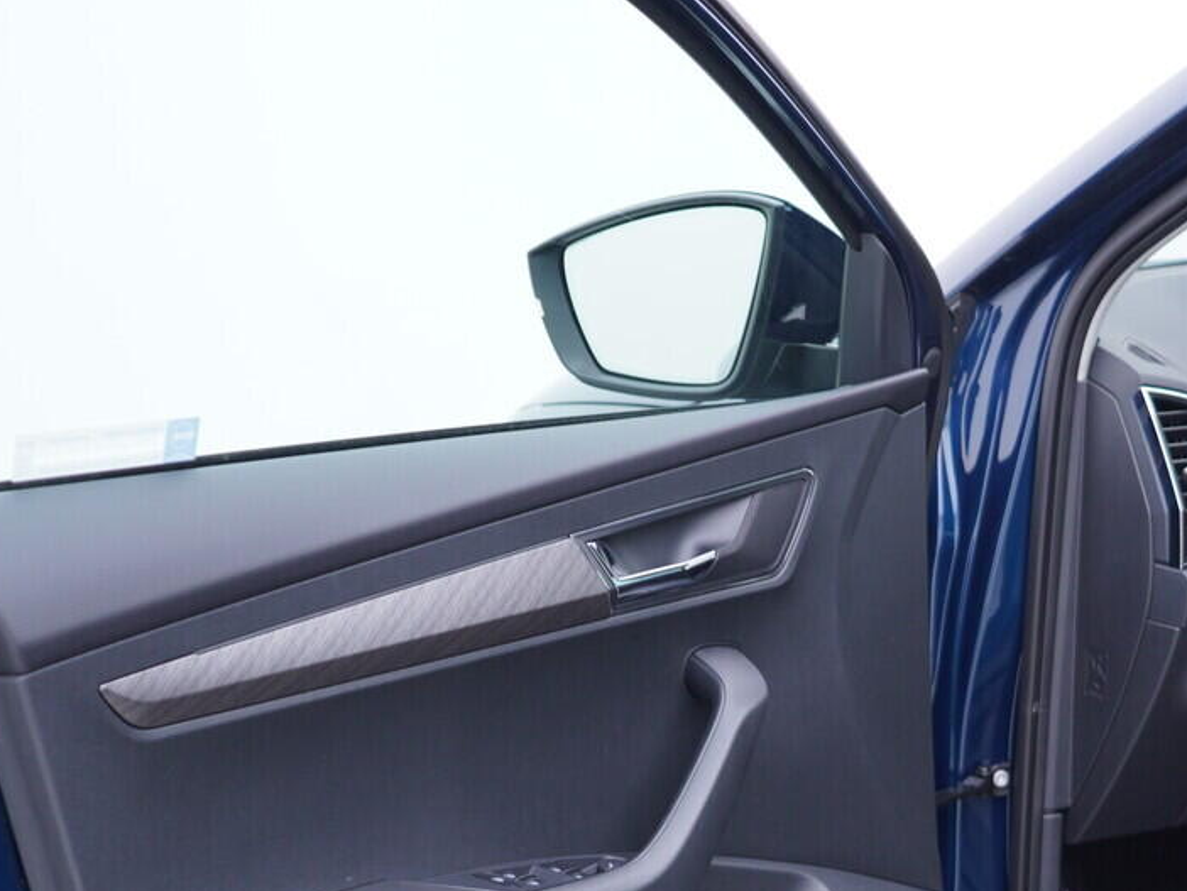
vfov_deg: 20.5
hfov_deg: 26.7
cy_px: 712
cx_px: 1003
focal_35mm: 71
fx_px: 2435
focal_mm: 24
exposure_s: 1/40
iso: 160
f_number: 2.8
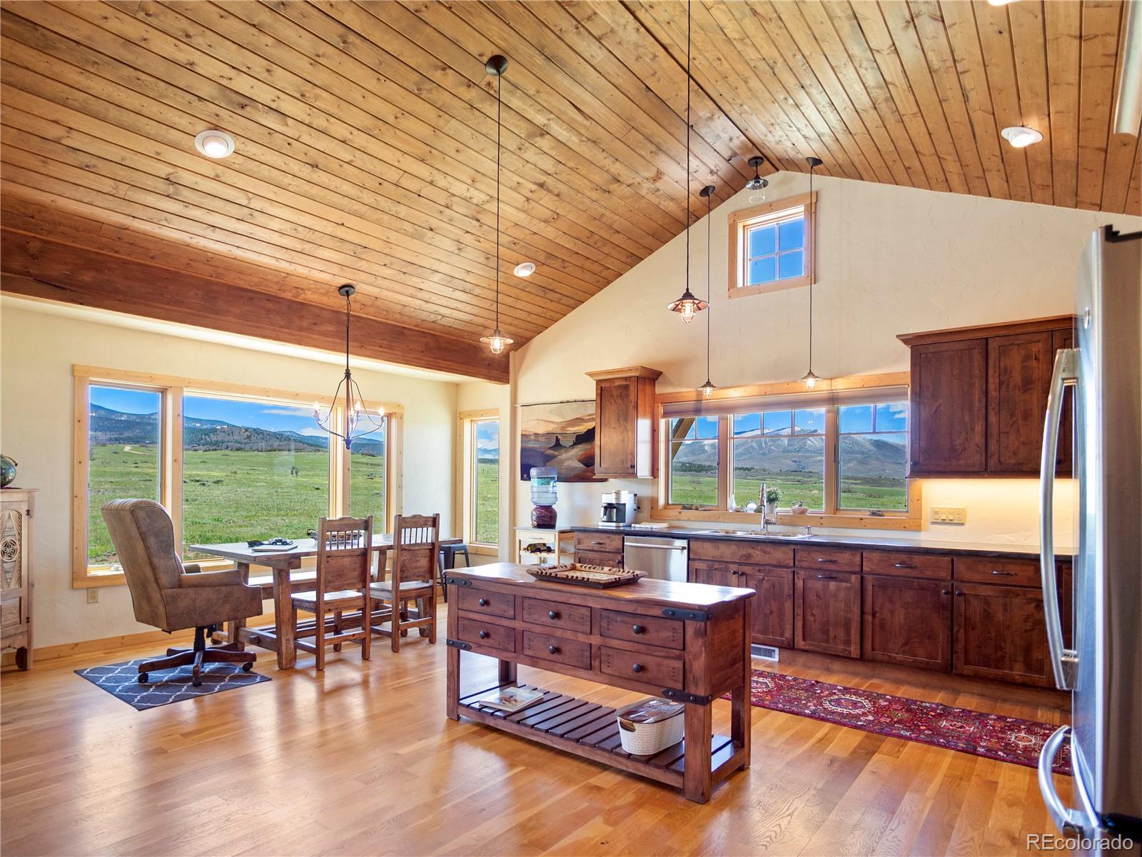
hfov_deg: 87.8
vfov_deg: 71.6
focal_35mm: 18
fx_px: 594
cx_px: 571
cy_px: 428
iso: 200
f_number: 2.2
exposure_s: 1/100
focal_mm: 9
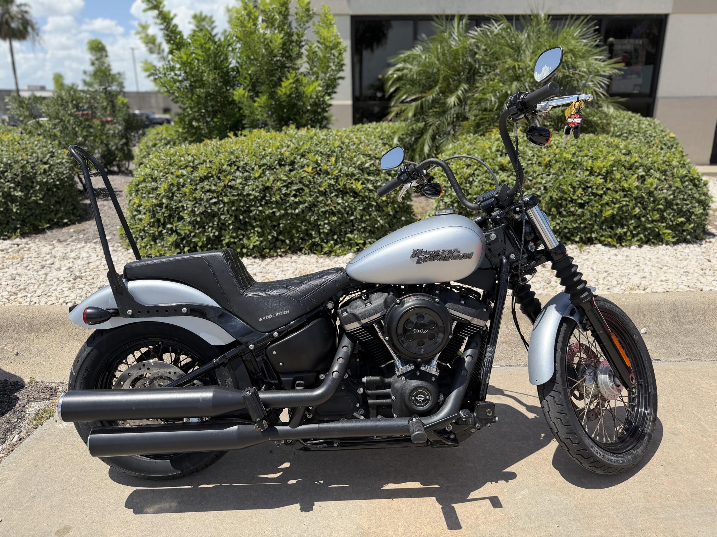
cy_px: 268
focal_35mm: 24
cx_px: 358
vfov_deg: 56.8
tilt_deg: -17.8
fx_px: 497
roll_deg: +1.6
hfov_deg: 71.6
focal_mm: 6.76
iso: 100
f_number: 1.78
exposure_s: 1/4405
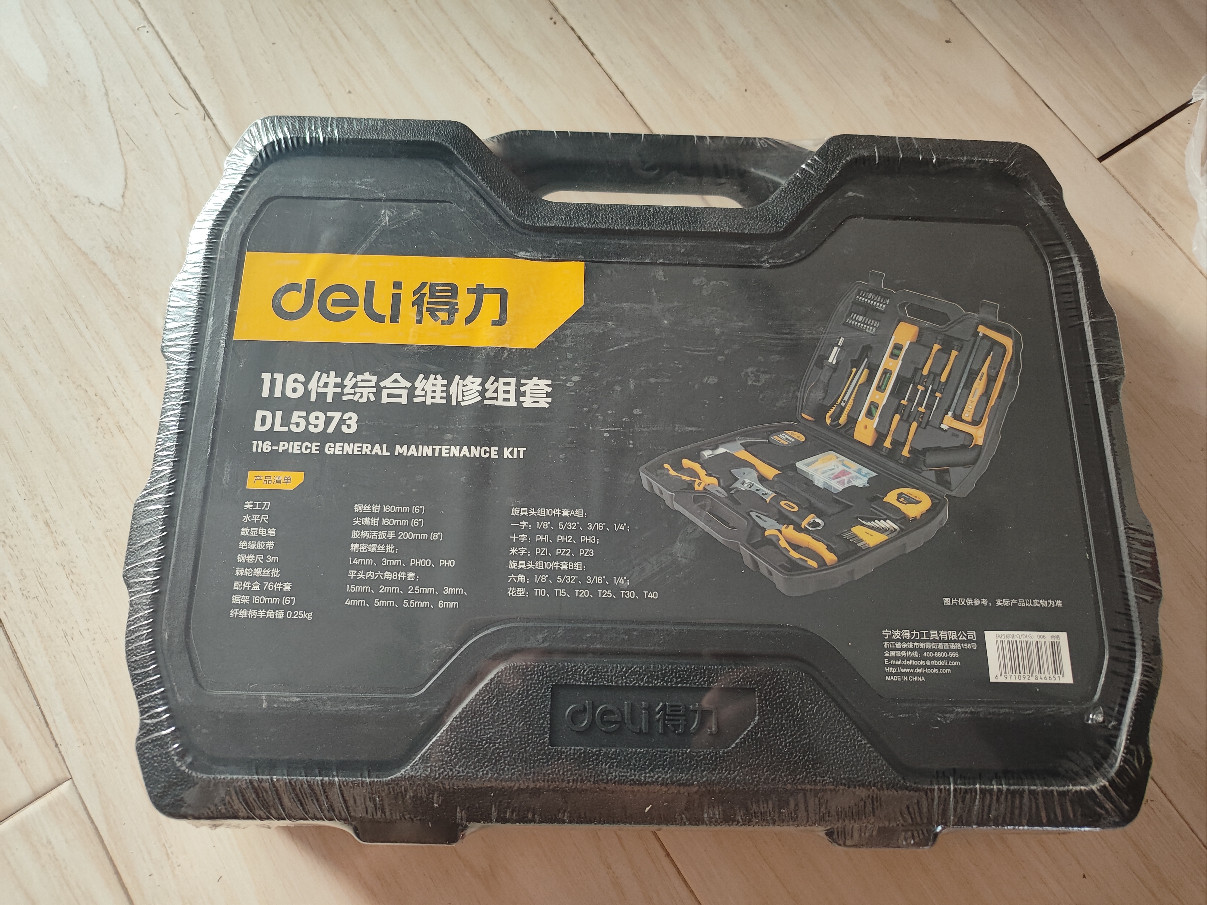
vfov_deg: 56.8
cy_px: 452
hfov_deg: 71.6
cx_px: 604
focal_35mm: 24
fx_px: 837
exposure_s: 1/50
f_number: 1.65
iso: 569
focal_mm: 5.26
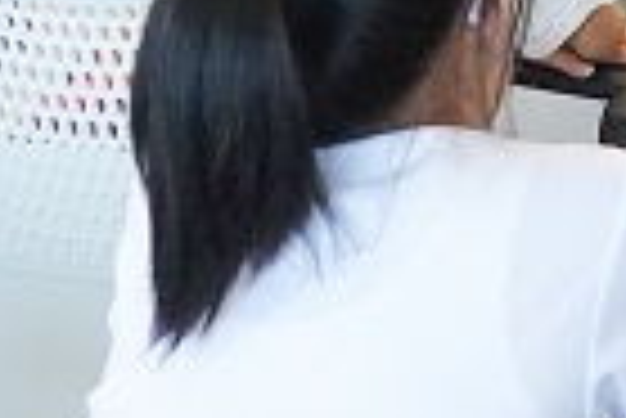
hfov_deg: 10.0
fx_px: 3290
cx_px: 1315
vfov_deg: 6.9
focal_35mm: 189
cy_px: -515
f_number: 4
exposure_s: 1/160
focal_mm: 12.25
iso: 1250
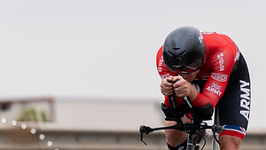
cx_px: 170
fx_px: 6068
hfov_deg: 2.5
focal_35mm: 860
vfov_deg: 1.4
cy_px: 130
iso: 100
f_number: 3.5
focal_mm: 200
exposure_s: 1/800
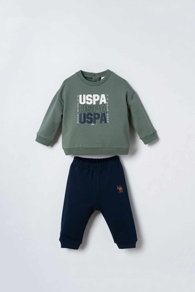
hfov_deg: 27.0
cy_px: 146
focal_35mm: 50
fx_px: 406
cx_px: 98
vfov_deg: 39.6
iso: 400
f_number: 9
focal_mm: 50
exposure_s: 1/125
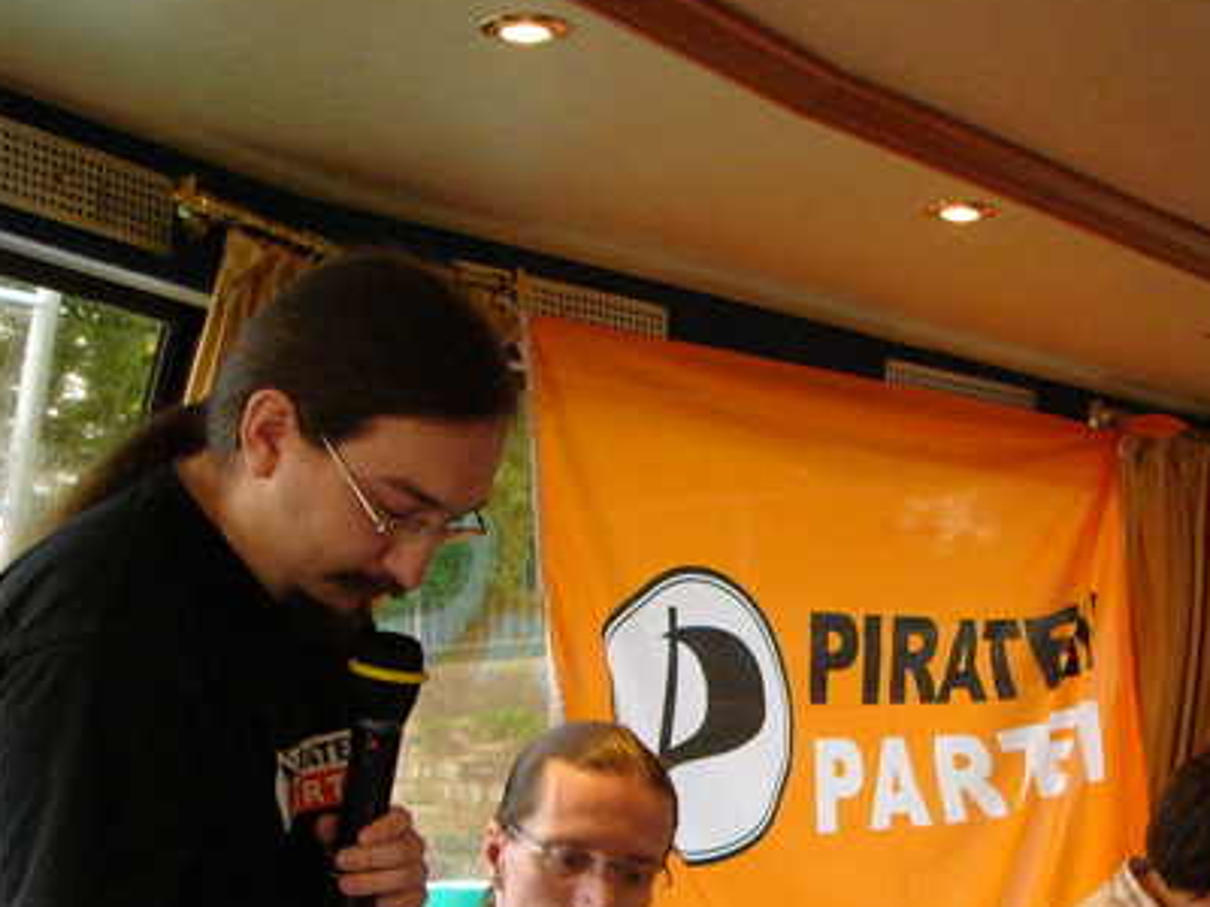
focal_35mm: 72
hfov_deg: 26.7
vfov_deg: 20.3
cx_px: 904
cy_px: 692
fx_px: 2517
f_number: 2.8
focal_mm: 6
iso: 200
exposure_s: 1/60
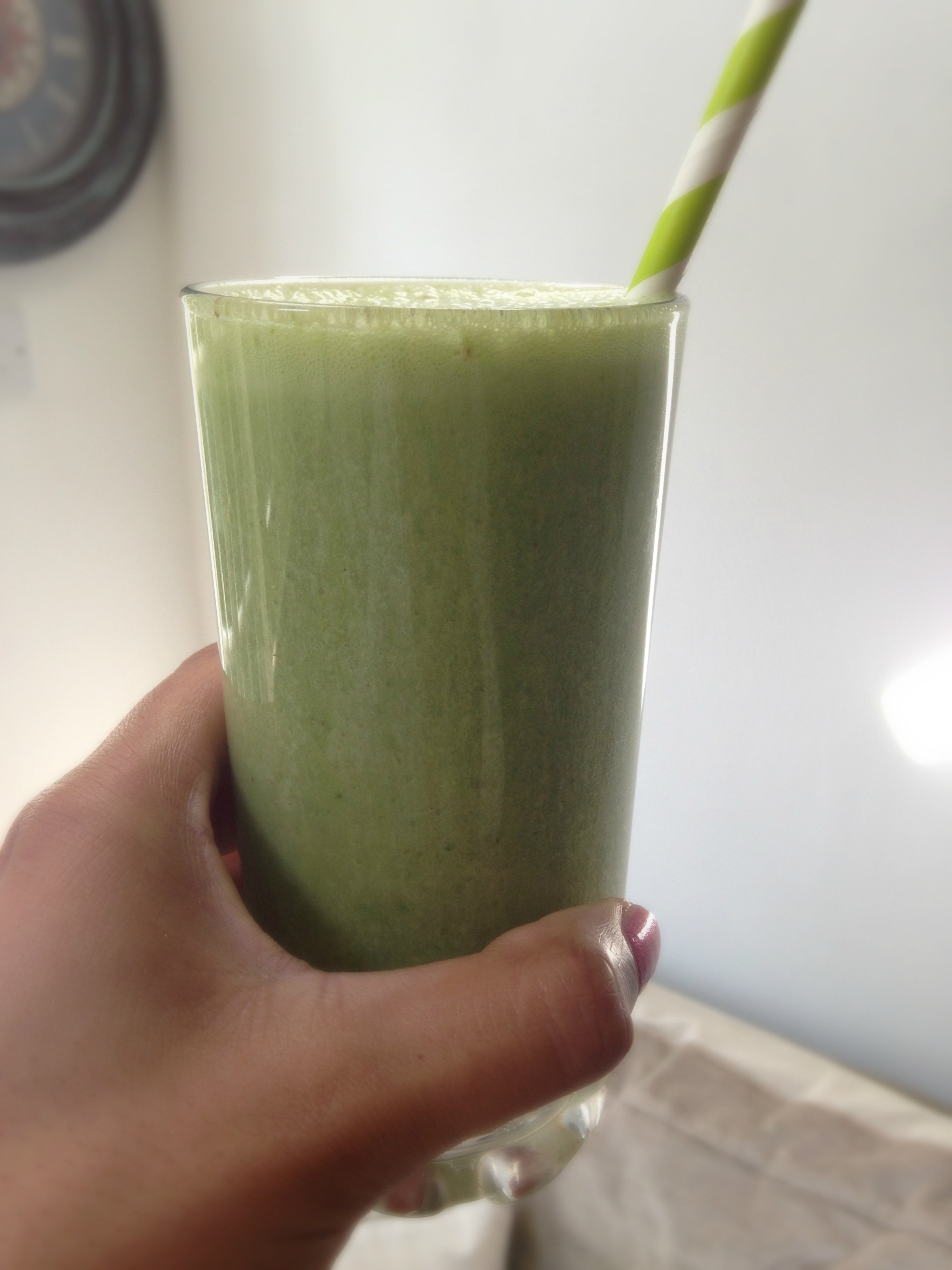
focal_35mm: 33
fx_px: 1210
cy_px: 635
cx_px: 476
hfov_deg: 42.9
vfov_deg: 55.4
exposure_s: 1/60
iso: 64
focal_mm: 4.12
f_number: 2.4
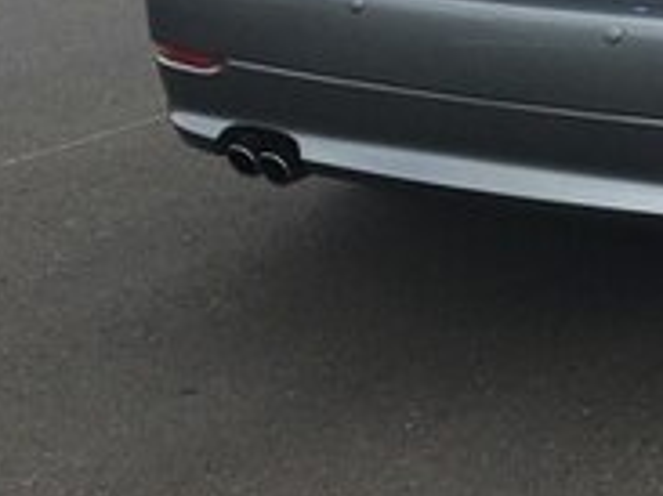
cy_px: -71
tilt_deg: -8.0
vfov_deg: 14.3
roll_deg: +0.0
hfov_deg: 18.3
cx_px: 822
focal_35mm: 101
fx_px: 1933
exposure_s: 1/2457
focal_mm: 3.99
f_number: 1.8
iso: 20
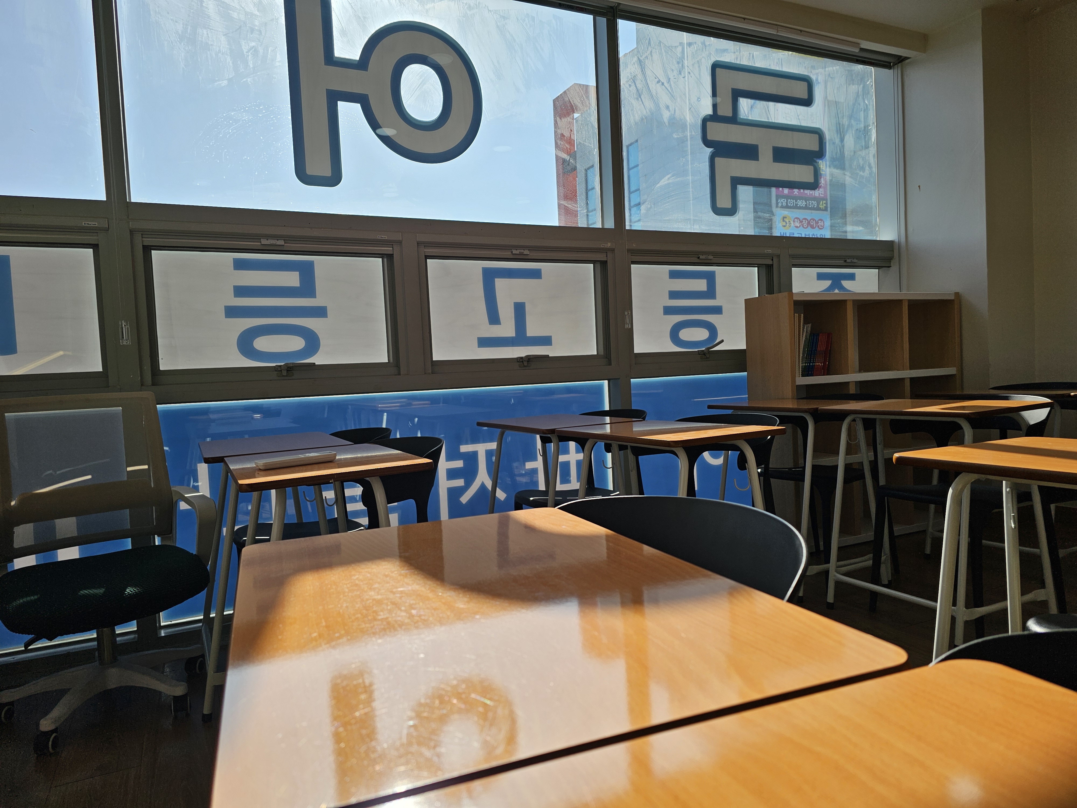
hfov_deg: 73.9
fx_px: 716
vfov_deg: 58.9
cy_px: 404
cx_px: 538
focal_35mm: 23
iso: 10
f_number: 1.7
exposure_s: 1/588
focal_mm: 6.3
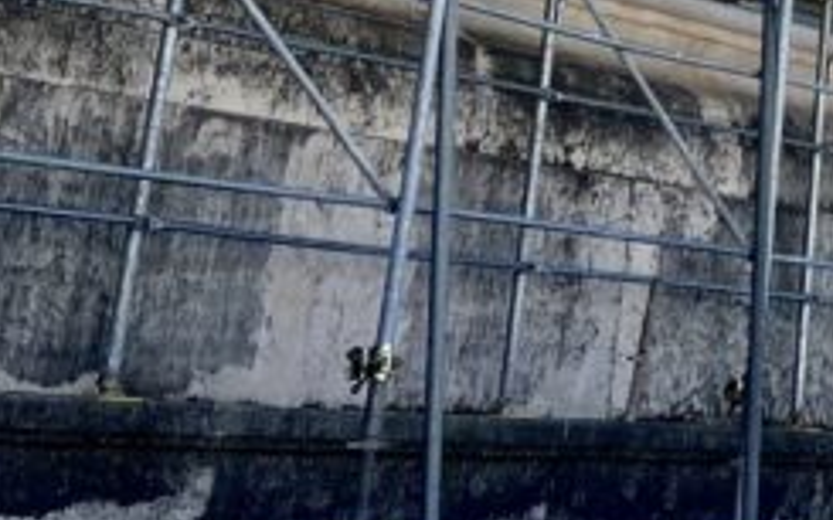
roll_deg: +0.5
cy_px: -690
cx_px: 1302
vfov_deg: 10.1
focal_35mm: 115
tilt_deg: +24.1
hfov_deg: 16.3
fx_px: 2610
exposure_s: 1/1957
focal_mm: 5.1
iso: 50
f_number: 1.6
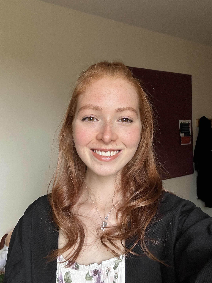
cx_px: 106
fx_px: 245
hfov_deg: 46.8
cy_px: 142
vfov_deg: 60.0
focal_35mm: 30
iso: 125
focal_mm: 2.69
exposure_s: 1/60
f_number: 1.9
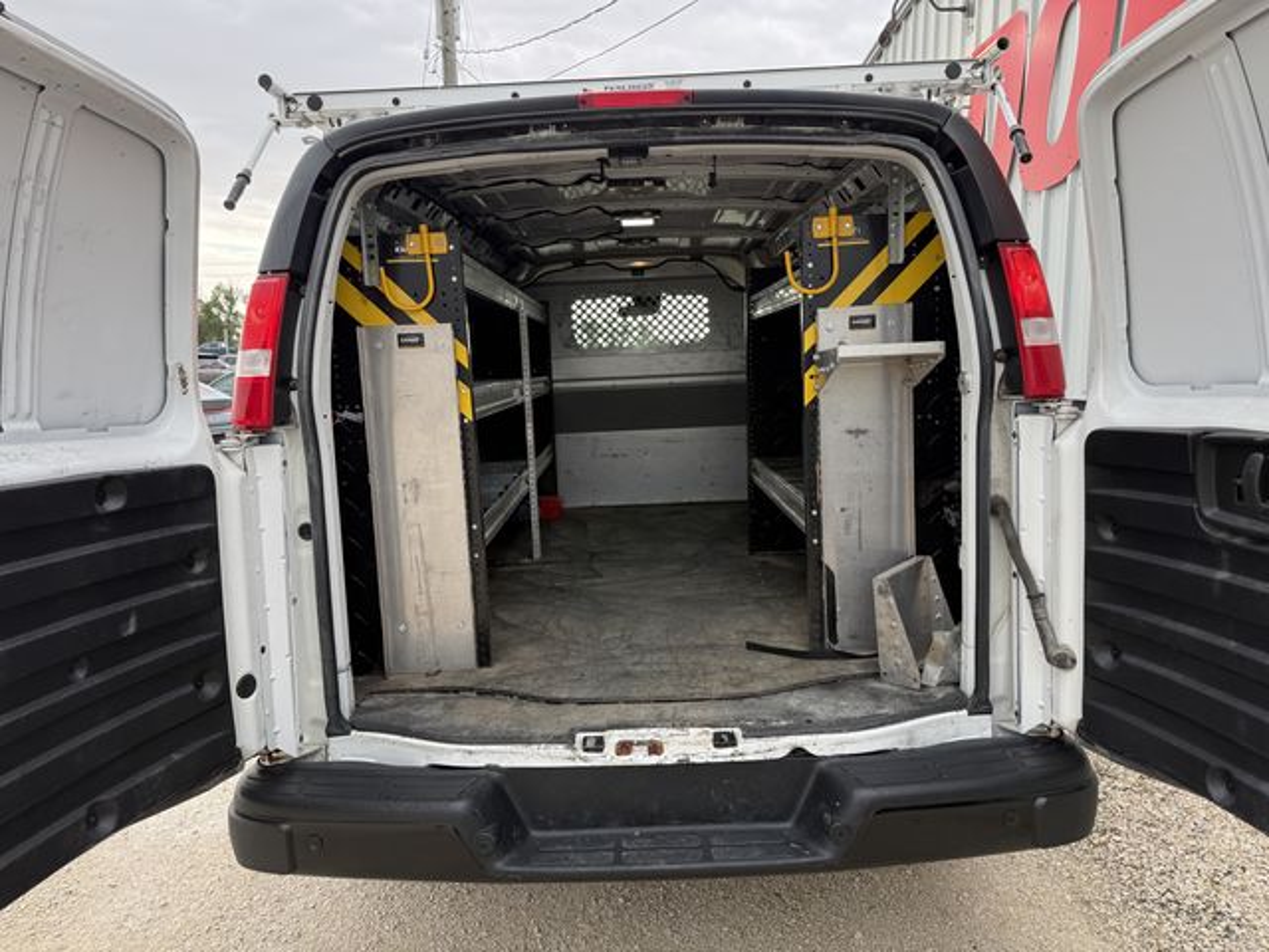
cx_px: 634
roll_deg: -0.1
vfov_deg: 56.8
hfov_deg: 71.6
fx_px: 880
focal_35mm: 24
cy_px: 476
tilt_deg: -6.8
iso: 80
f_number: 1.78
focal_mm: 6.76
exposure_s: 1/252
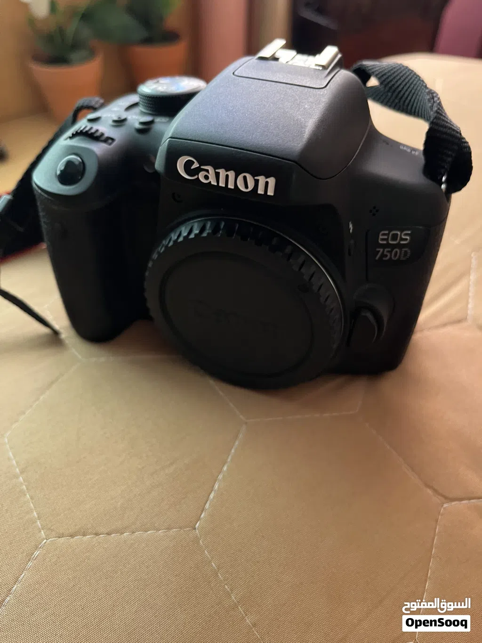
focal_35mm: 26
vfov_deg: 67.3
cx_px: 241
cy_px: 322
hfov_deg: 53.1
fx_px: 483
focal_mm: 5.1
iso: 500
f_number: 1.6
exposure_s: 1/50
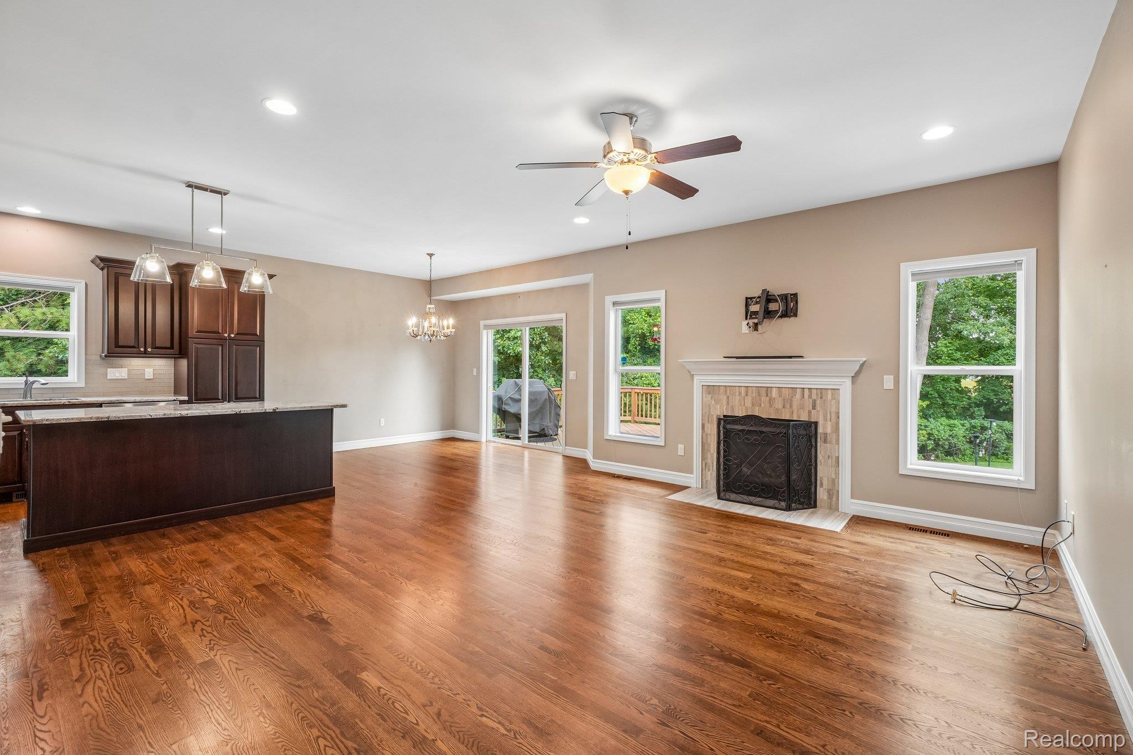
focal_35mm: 15
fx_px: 472
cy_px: 378
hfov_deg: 100.4
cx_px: 566
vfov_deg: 77.3
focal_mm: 10
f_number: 8
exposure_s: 1/15
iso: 400
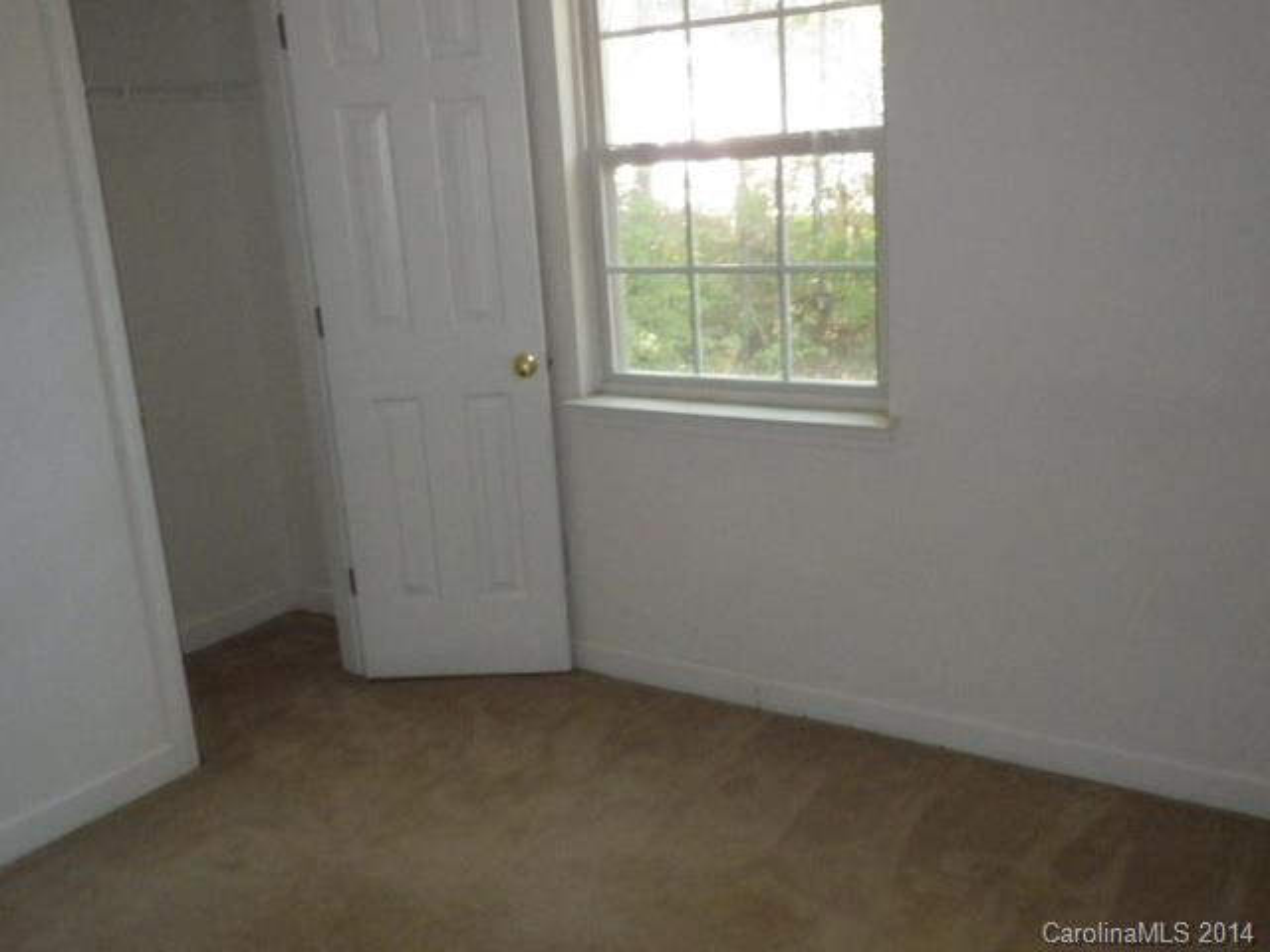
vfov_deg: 41.8
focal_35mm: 34
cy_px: 476
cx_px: 635
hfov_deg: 54.0
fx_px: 1247
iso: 1600
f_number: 3.8
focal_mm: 6.1
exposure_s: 1/50
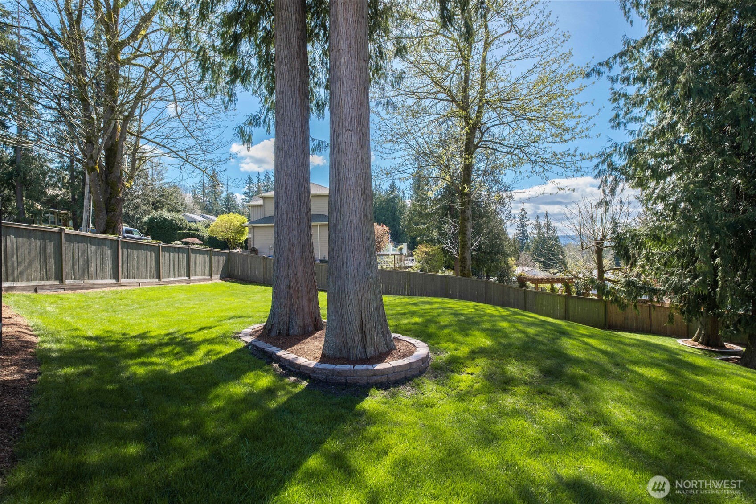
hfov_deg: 100.4
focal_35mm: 15
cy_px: 252
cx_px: 378
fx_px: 315
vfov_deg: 77.3
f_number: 8
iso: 160
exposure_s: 1/50
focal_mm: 10
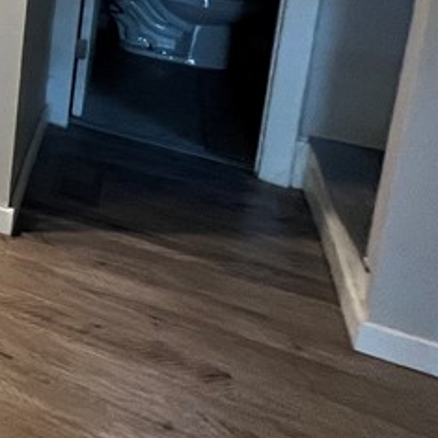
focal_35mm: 50
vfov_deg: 29.0
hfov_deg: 19.9
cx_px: -414
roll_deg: +0.8
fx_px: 716
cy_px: -99
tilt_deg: -11.7
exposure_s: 1/60
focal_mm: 1.57
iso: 200
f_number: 1.8
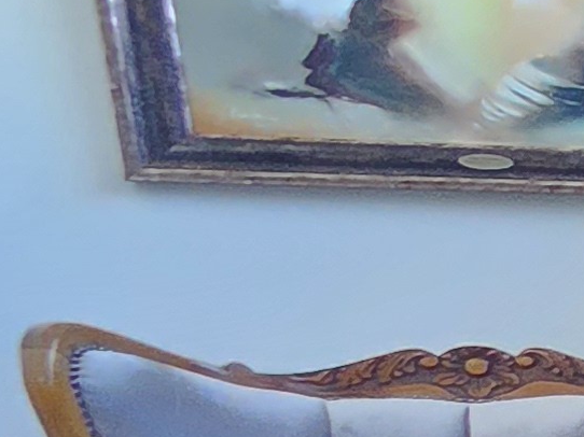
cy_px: 567
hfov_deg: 9.0
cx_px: 2151
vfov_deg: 14.7
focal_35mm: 96
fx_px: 1619
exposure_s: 1/50
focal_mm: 2.2
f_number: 2.2
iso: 640
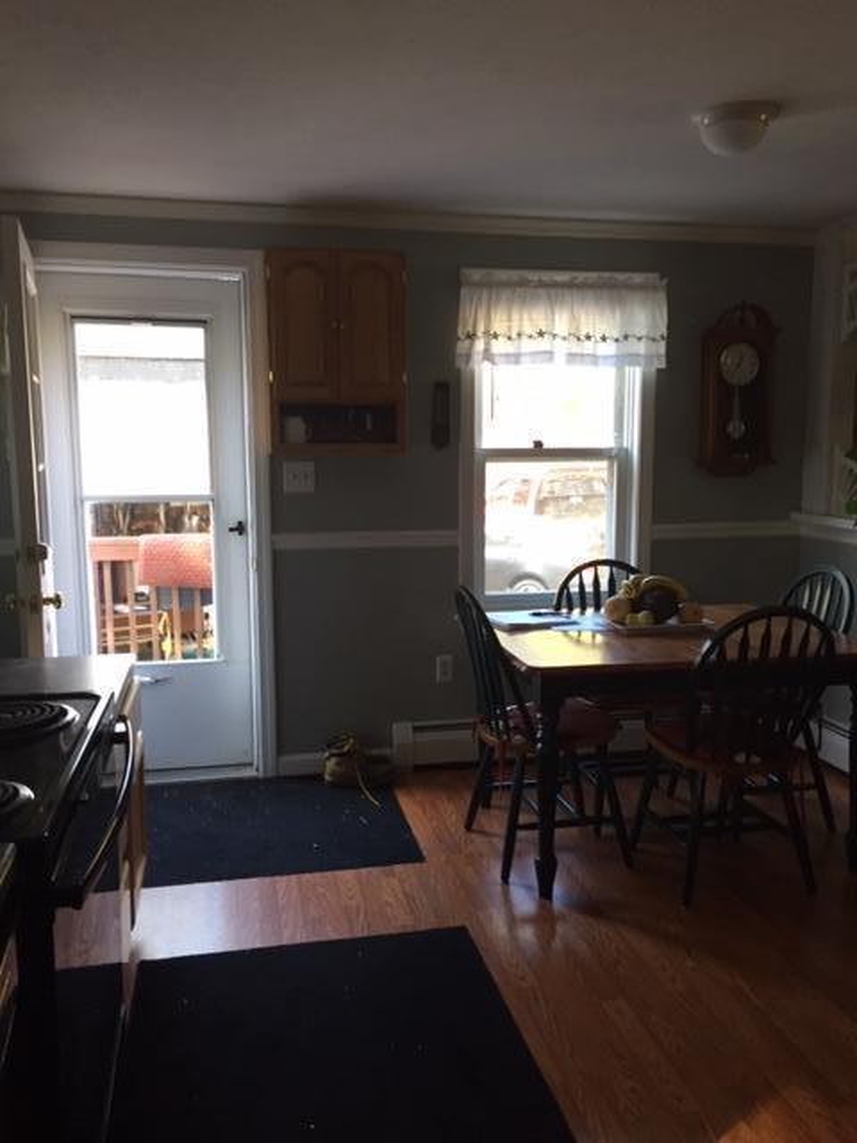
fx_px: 957
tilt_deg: -7.8
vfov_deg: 61.7
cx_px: 428
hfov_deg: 48.2
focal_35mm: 29
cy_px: 572
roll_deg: +0.0
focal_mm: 4.15
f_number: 2.2
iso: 80
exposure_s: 1/30
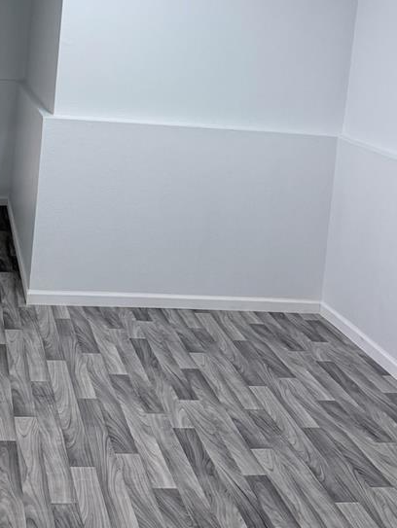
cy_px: 85
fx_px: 810
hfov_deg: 27.1
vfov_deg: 34.7
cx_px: 88
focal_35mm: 53
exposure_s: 1/227
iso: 200
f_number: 1.78
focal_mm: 6.76
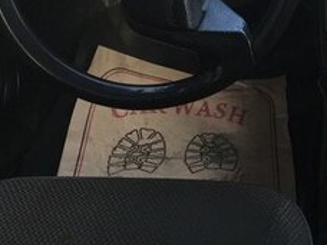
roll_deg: +0.7
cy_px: -84
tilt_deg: -14.5
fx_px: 794
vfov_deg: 16.5
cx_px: 351
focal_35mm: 84
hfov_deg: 22.1
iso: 40
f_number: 2.2
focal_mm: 4.15
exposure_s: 1/100
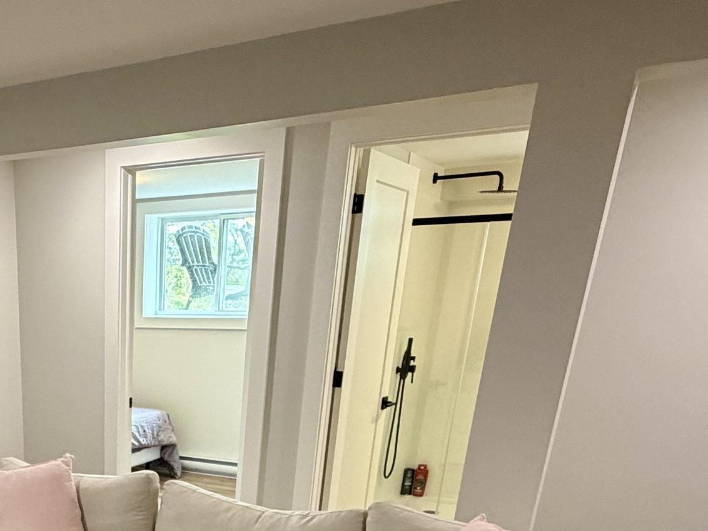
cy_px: 633
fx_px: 777
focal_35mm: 38
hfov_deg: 45.4
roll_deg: +0.0
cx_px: 99
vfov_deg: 31.7
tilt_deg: -23.0
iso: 320
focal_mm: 2.22
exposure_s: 1/83
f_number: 2.2
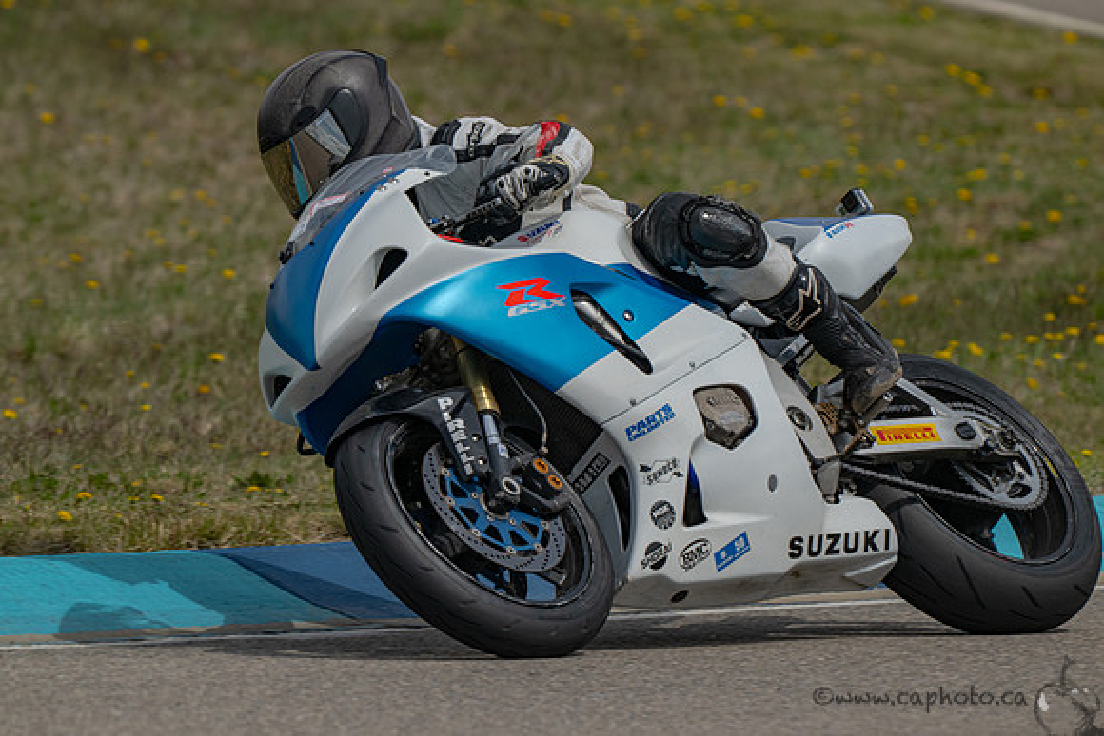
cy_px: 368
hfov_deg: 3.4
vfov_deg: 2.3
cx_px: 552
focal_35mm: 600
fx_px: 18403
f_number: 9
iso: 360
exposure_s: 1/1600
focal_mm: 600
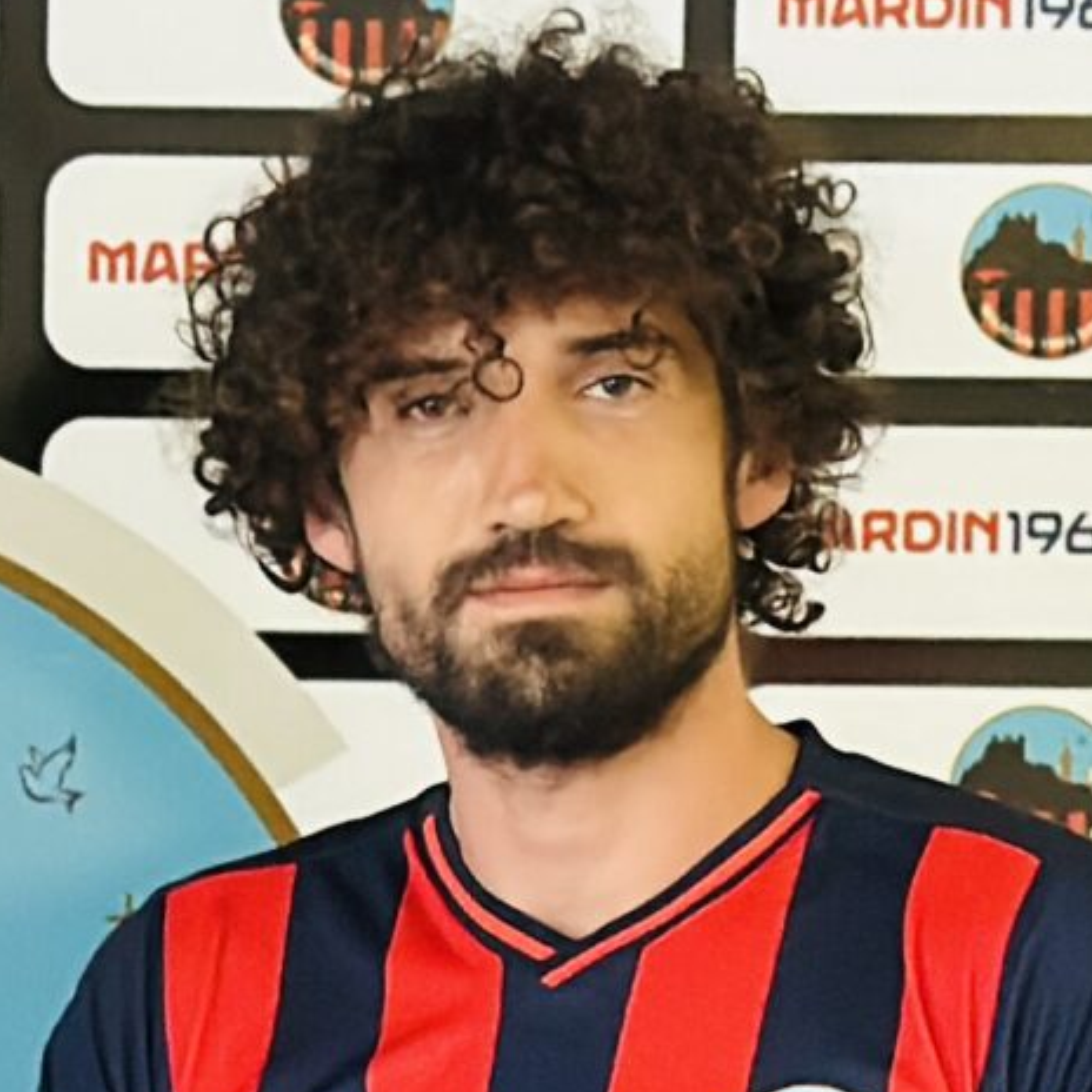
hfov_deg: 7.4
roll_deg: -0.1
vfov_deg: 7.4
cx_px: -308
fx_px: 8352
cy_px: 1233
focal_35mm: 234
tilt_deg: -2.8
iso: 400
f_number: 1.78
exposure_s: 1/40
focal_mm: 6.86
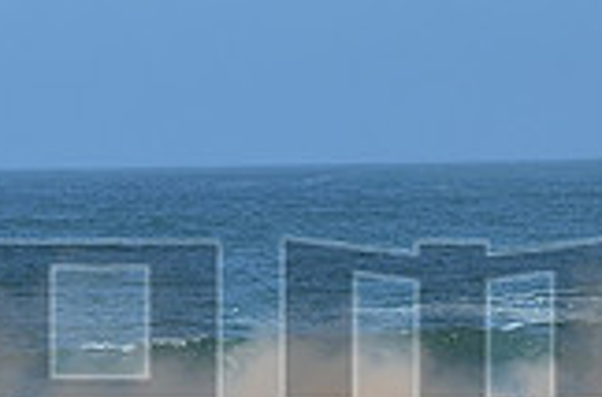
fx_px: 6269
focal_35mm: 376
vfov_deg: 3.6
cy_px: 416
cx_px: -137
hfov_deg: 5.5
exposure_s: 1/800
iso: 200
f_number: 7.1
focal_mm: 70
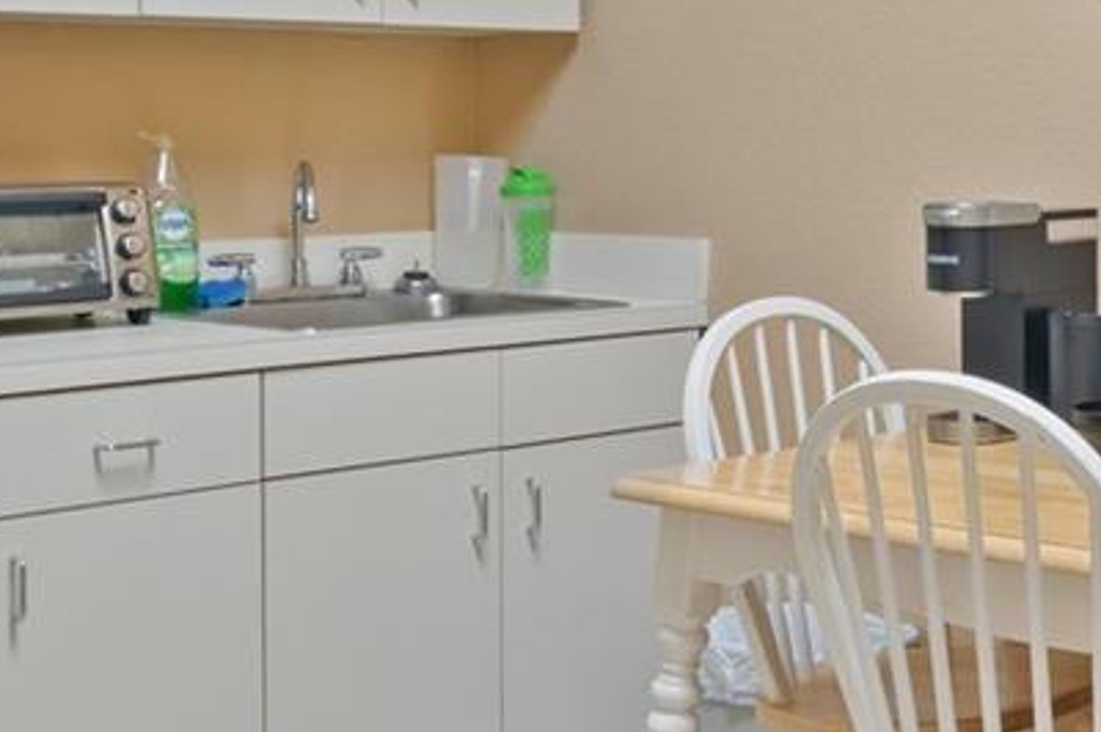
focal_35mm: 72
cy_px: 176
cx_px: 994
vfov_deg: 18.8
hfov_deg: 27.1
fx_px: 2200
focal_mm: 12
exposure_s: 1
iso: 200
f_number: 9
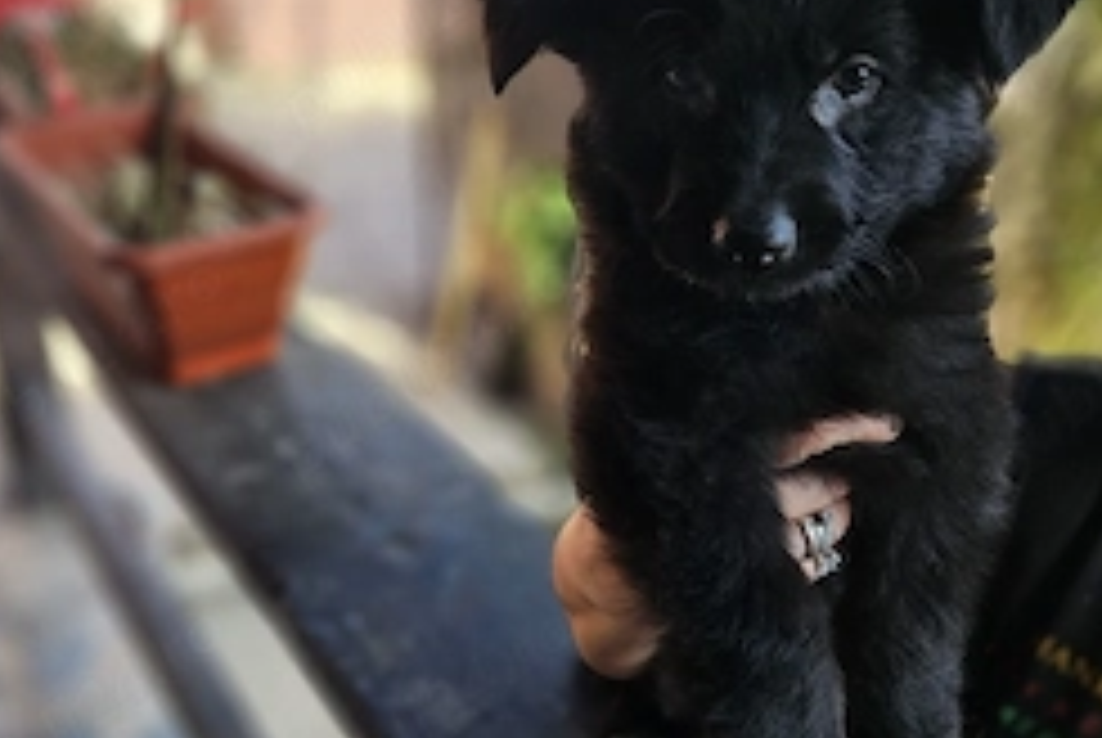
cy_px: 423
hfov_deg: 49.5
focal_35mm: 39
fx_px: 1195
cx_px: 517
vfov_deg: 34.2
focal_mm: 5.4
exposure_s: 1/323
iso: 25
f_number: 1.8
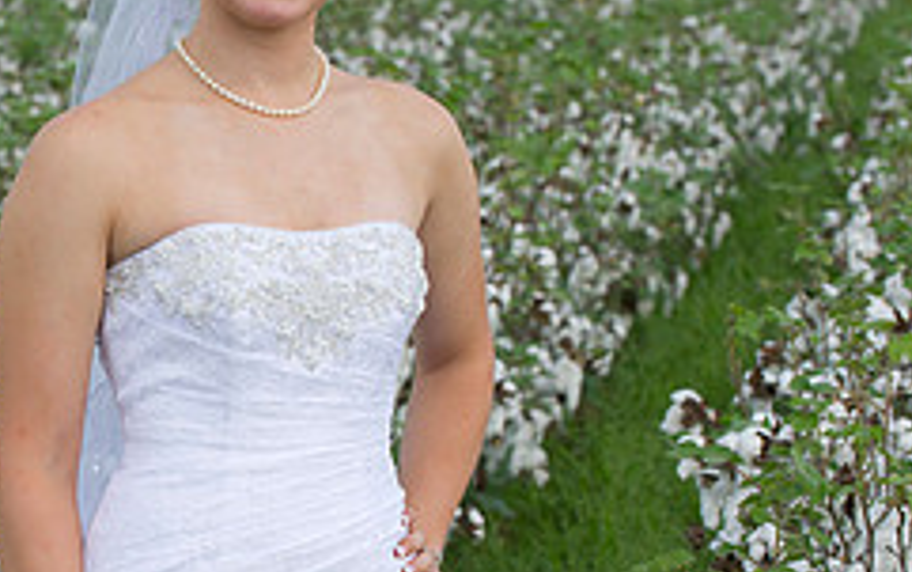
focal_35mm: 240
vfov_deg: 5.5
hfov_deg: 8.7
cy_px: 413
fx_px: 5969
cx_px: -19
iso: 160
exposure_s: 1/200
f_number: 6.3
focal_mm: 98
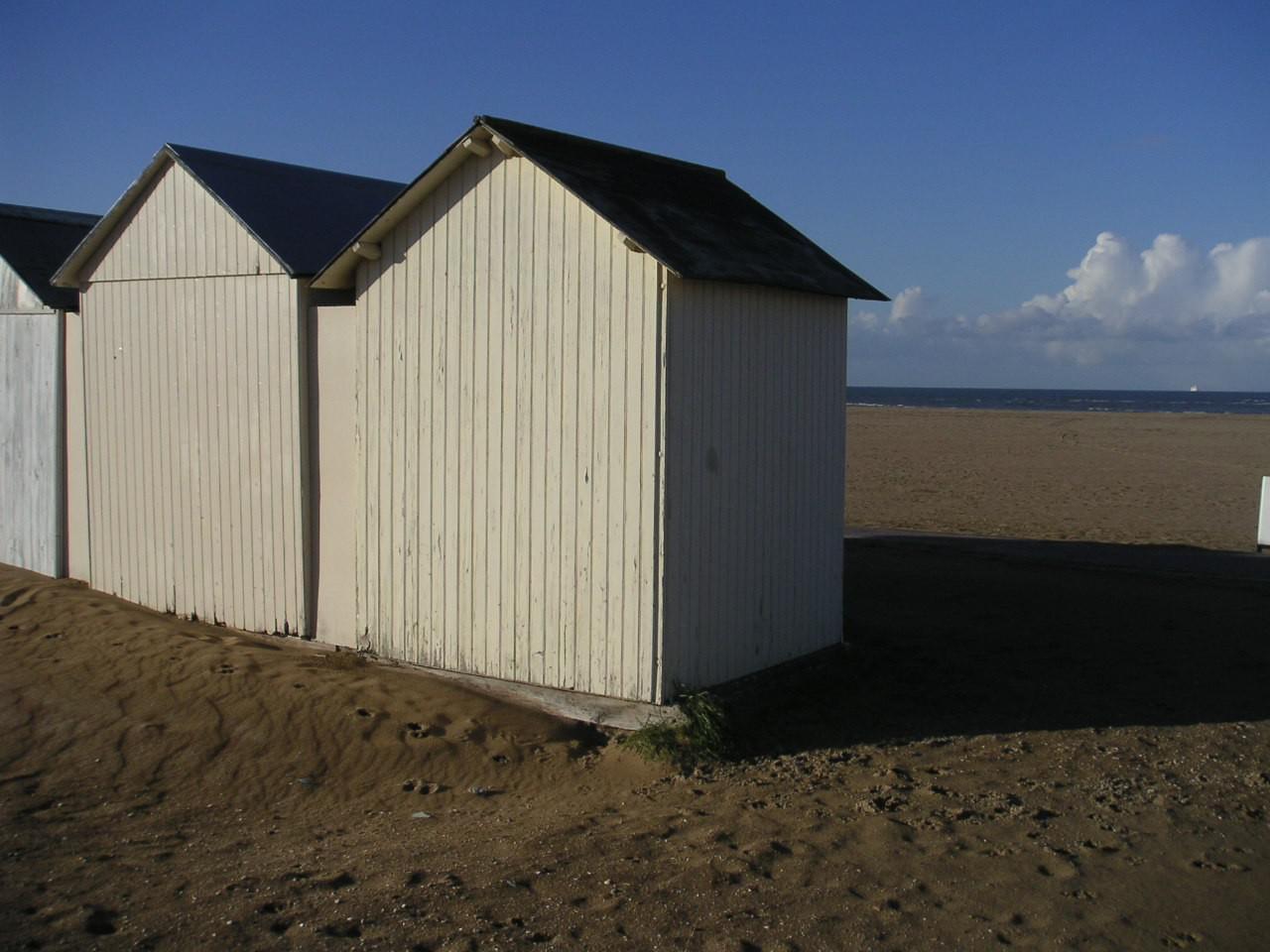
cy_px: 476
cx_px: 635
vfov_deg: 37.7
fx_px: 1394
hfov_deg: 49.0
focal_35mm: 38
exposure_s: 1/350
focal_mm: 6
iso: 50
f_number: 6.7
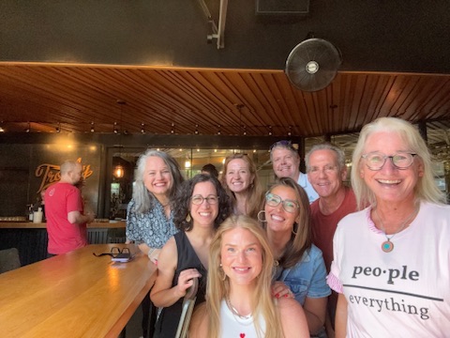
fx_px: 299
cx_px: 225
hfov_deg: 73.9
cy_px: 169
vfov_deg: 58.9
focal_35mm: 23
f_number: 1.9
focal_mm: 2.69
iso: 80
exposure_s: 1/102
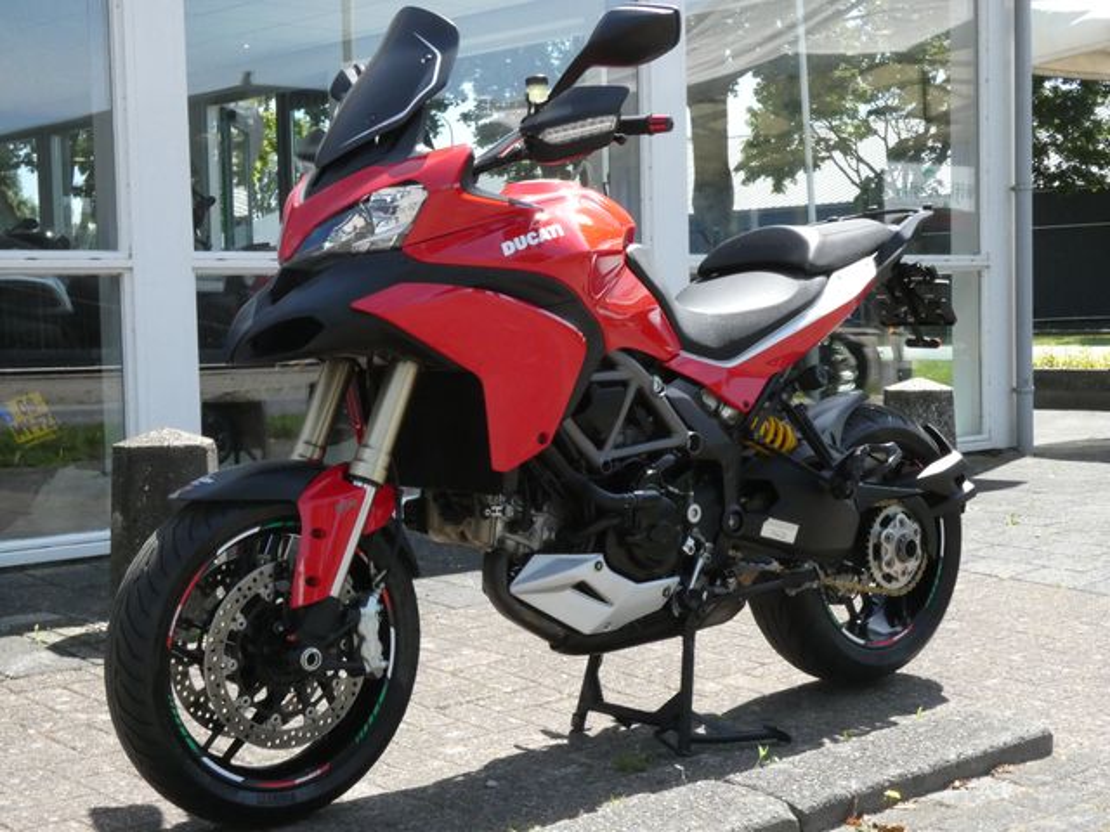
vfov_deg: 26.6
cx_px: 555
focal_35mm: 55
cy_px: 416
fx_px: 1764
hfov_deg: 34.9
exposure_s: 1/1000
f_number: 6.3
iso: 800
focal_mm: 9.9
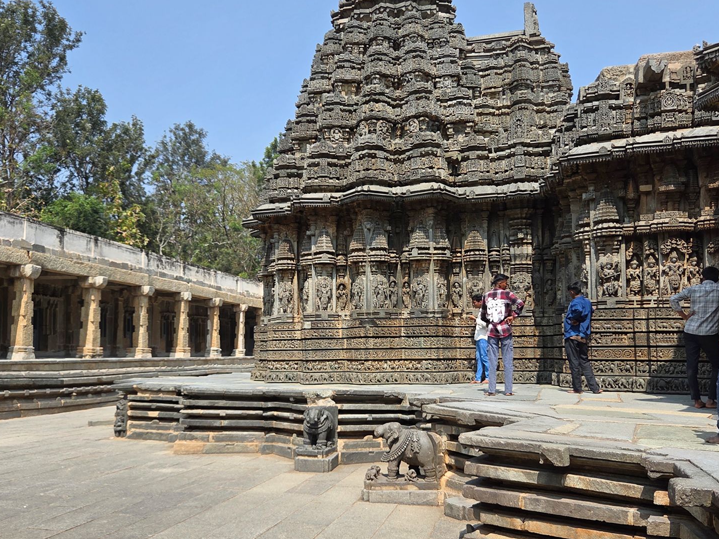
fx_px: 665
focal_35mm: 32
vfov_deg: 44.0
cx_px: 334
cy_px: 316
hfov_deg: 56.8
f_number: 1.8
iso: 80
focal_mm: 5.4
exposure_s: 1/4559
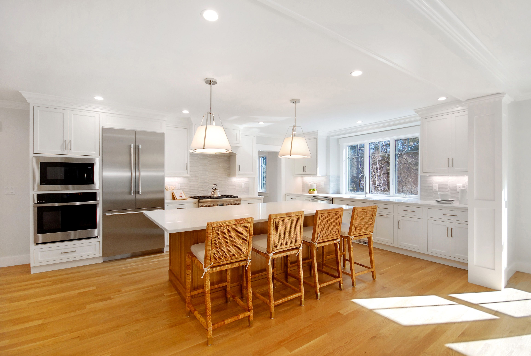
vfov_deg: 77.5
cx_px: 266
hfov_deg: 100.3
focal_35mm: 15
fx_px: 222
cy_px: 178
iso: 400
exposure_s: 1/60
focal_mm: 10
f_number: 5.6
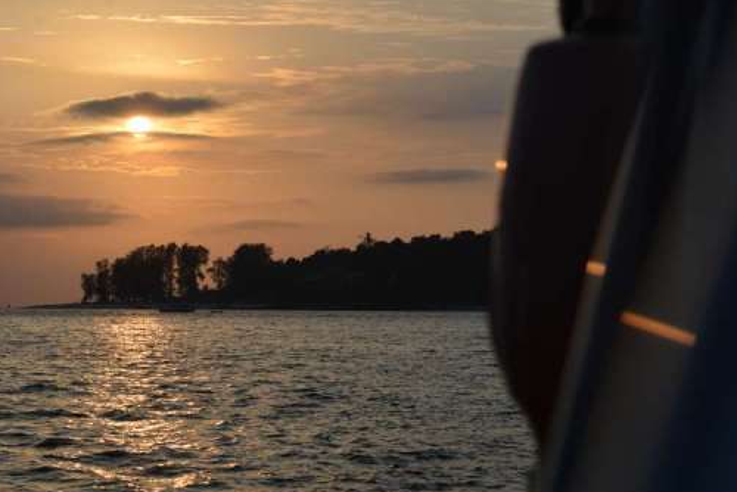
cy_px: 295
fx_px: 2294
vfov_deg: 12.2
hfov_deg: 18.2
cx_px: 258
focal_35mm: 112
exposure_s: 1/250
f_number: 8
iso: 100
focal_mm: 70
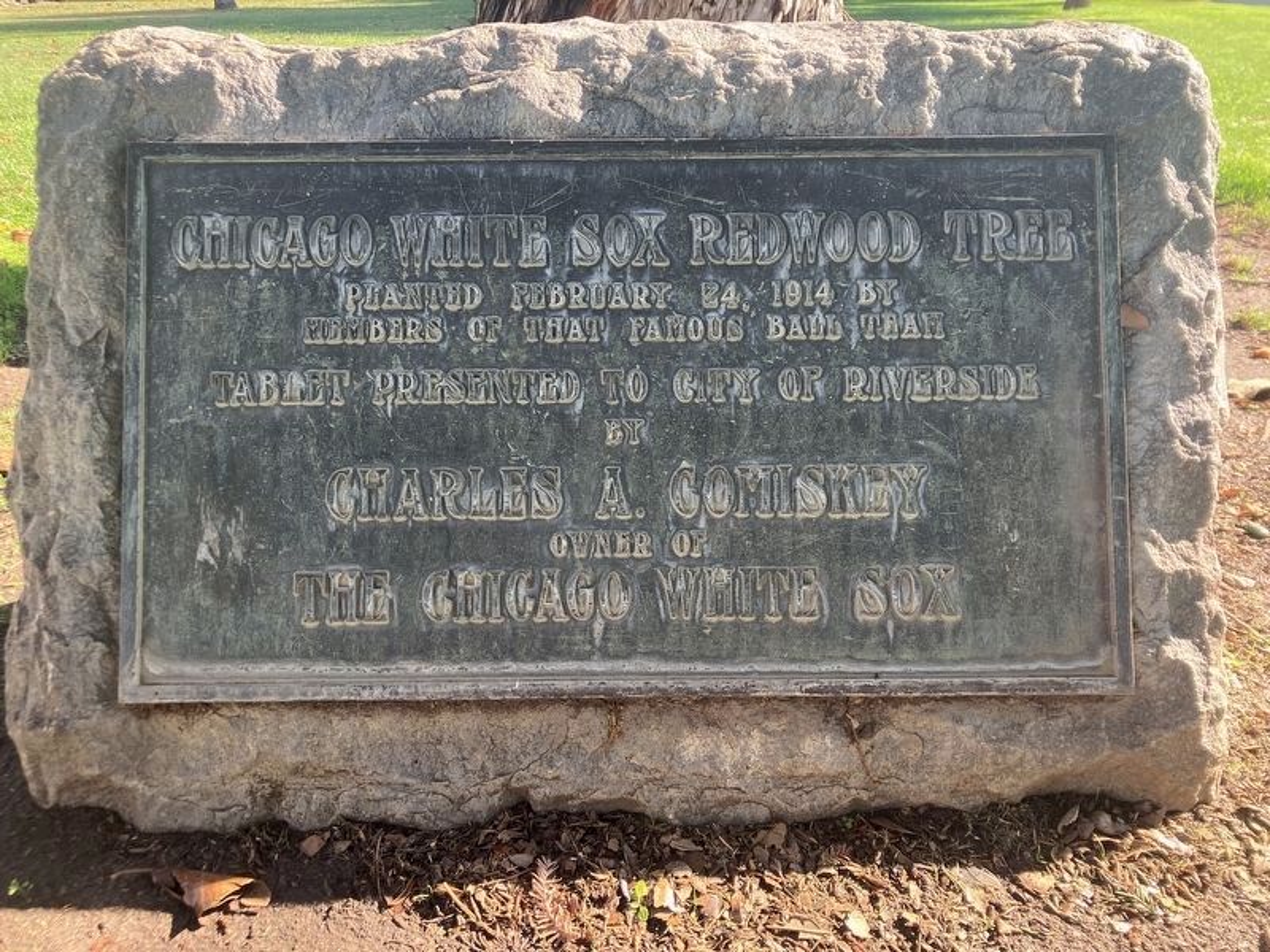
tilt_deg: -25.4
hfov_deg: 63.4
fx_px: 1027
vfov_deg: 49.7
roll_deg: +0.3
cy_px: 476
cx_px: 635
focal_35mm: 28
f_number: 1.8
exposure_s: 1/141
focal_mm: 3.99
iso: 32
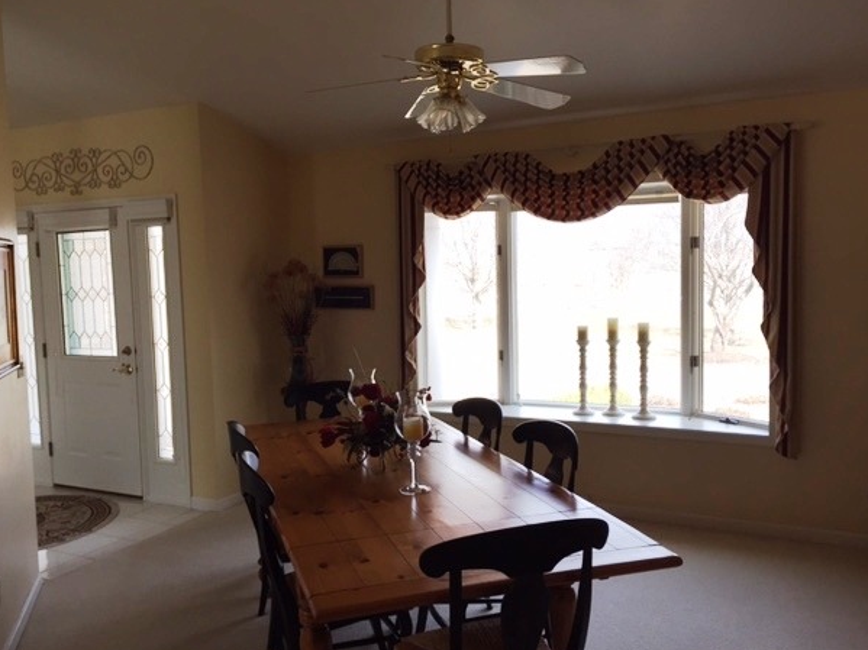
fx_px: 777
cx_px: 409
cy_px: 333
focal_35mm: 31
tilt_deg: -2.9
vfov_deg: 45.4
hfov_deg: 58.3
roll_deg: +2.2
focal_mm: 4.15
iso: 40
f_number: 2.2
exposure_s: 1/120
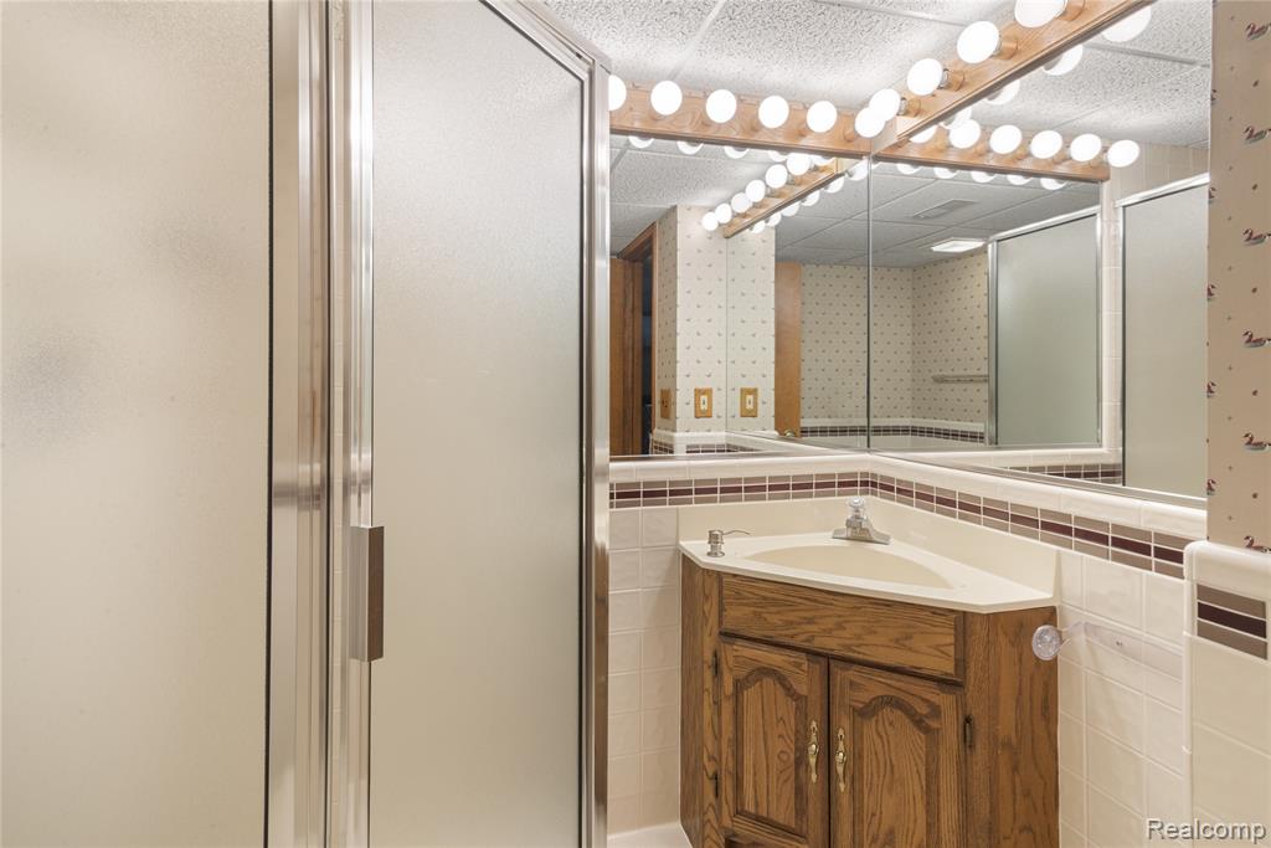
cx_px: 636
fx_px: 600
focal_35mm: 17
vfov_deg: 70.5
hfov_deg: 93.3
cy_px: 424
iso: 320
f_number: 9
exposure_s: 1/13
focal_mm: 17
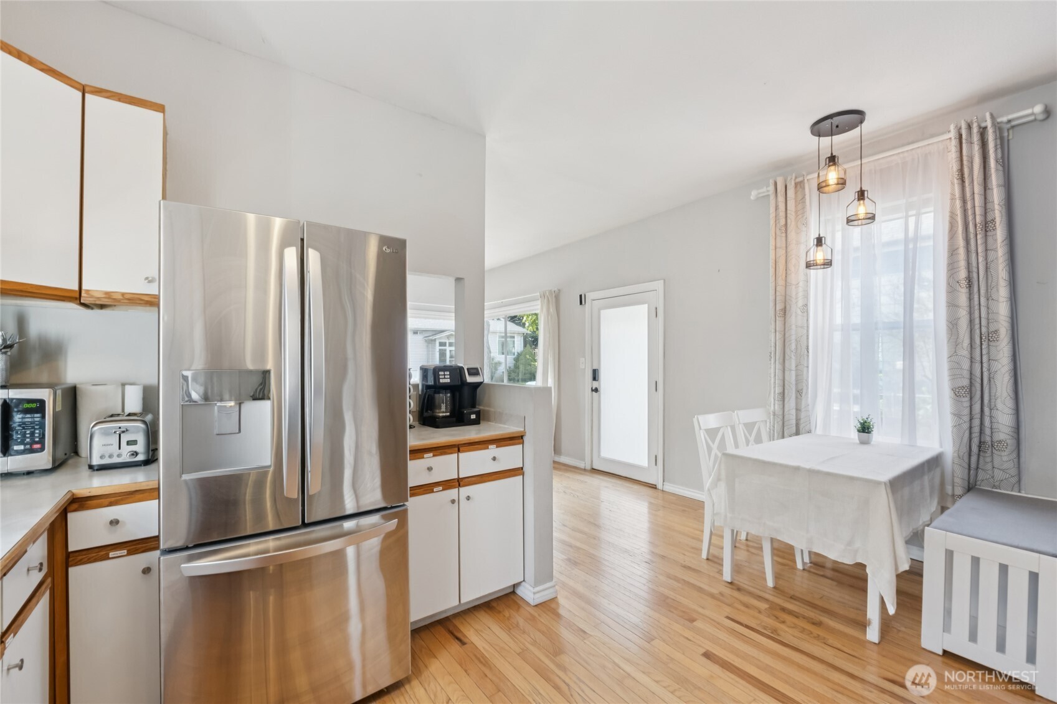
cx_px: 528
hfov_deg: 100.4
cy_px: 352
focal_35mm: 15
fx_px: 440
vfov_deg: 77.3
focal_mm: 10
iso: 250
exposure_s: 1/13
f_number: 9
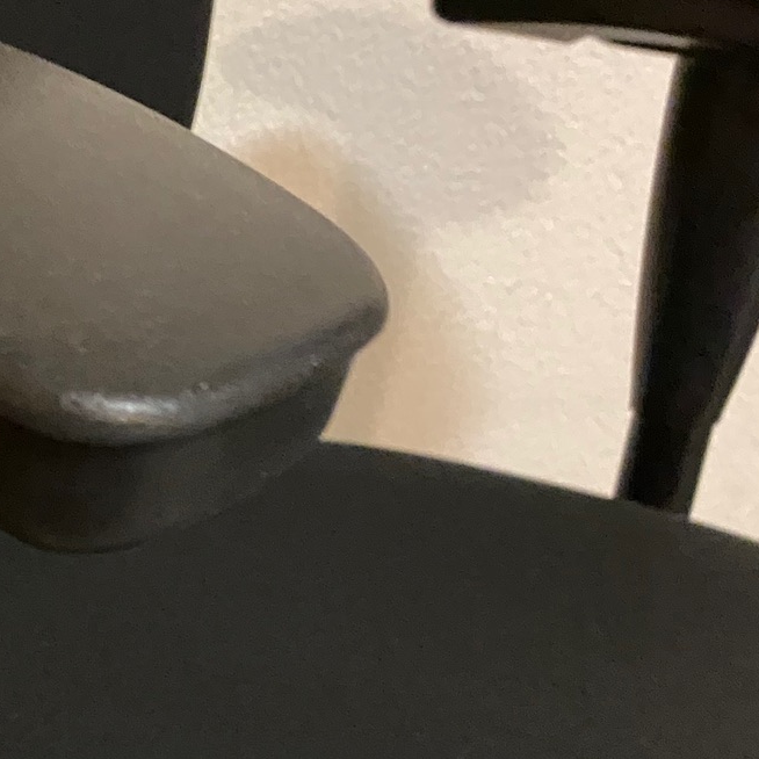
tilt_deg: -30.0
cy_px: 631
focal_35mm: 72
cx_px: -125
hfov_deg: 22.3
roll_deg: -2.3
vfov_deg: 23.6
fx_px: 1786
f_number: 1.8
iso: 800
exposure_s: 1/25
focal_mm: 4.25
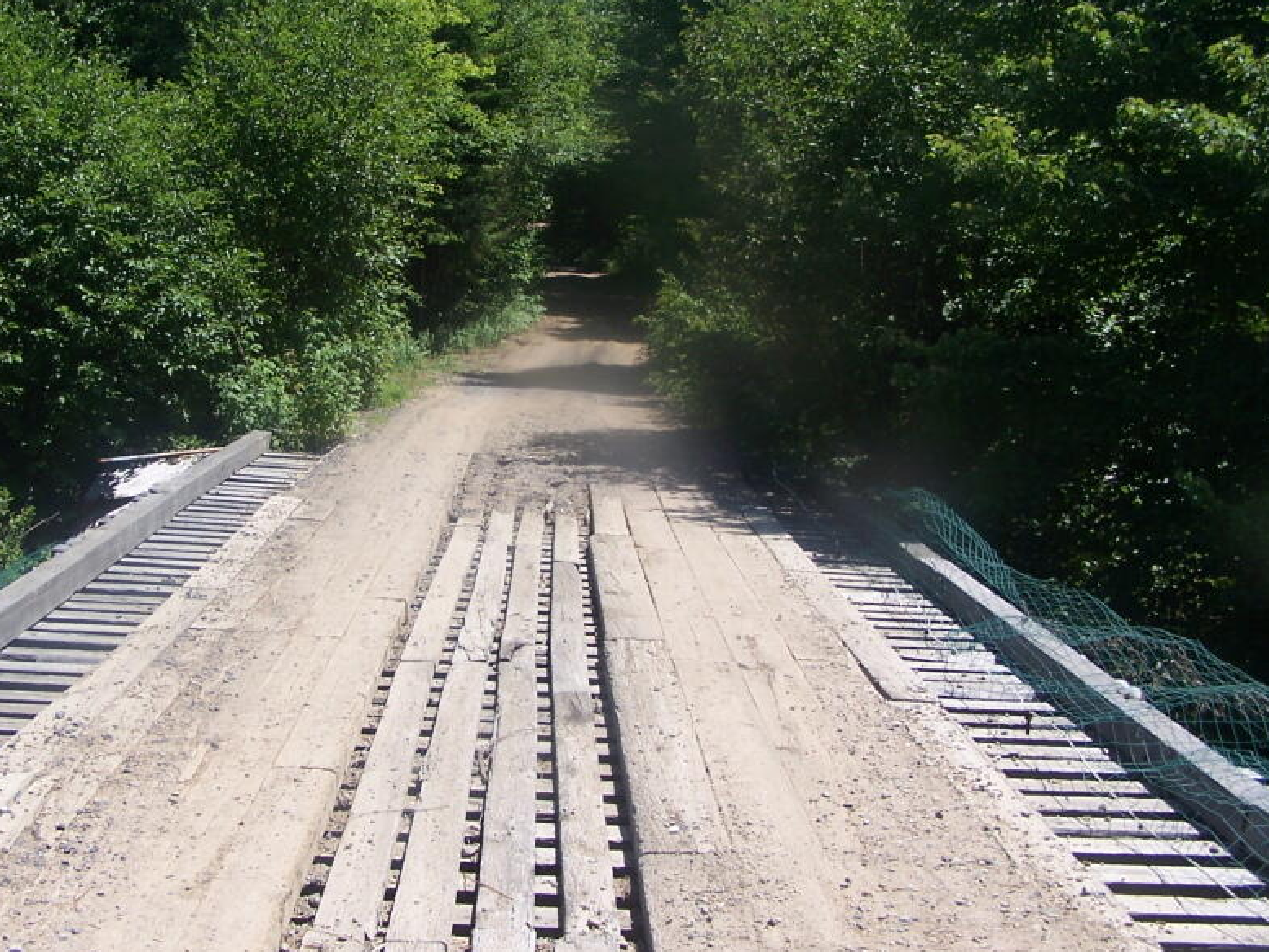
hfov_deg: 38.1
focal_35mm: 50
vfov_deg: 29.1
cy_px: 399
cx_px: 532
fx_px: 1834
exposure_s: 1/640
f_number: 4
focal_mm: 6.3
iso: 80
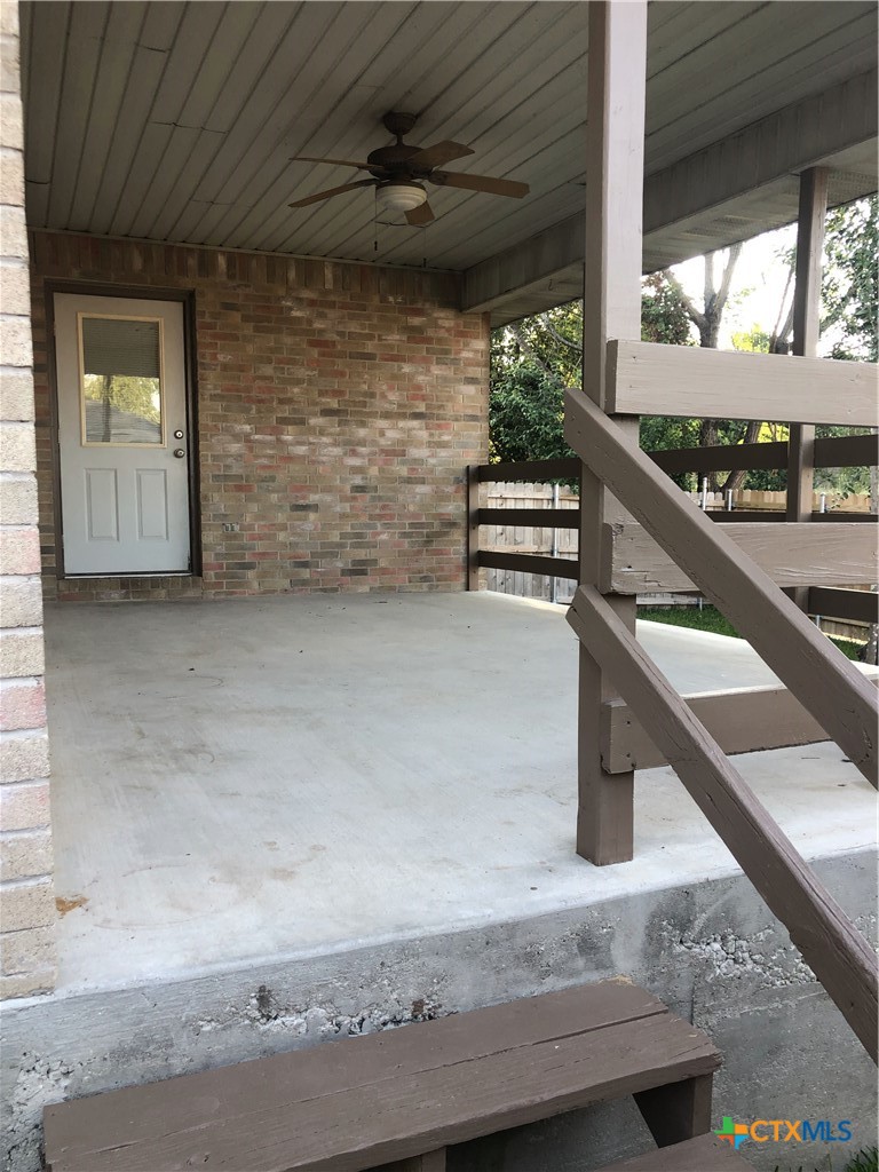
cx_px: 440
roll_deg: -0.2
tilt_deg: -6.7
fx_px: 948
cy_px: 586
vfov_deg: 63.4
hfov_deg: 49.7
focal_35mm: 28
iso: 40
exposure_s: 1/120
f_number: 1.8
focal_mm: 3.99
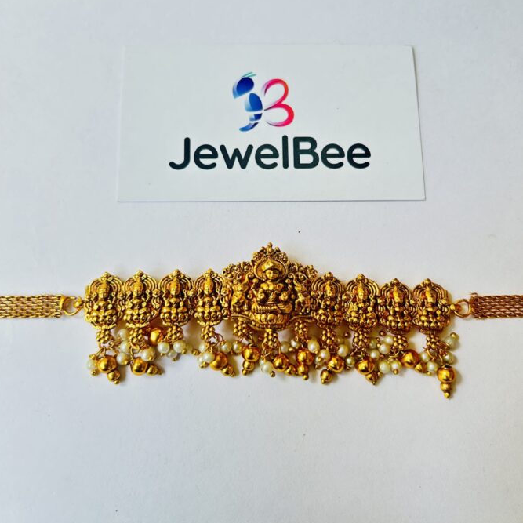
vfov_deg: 52.5
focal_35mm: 31
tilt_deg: -76.7
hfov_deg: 52.5
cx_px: 259
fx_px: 530
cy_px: 242
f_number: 1.5
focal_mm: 5.7
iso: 40
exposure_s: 1/100
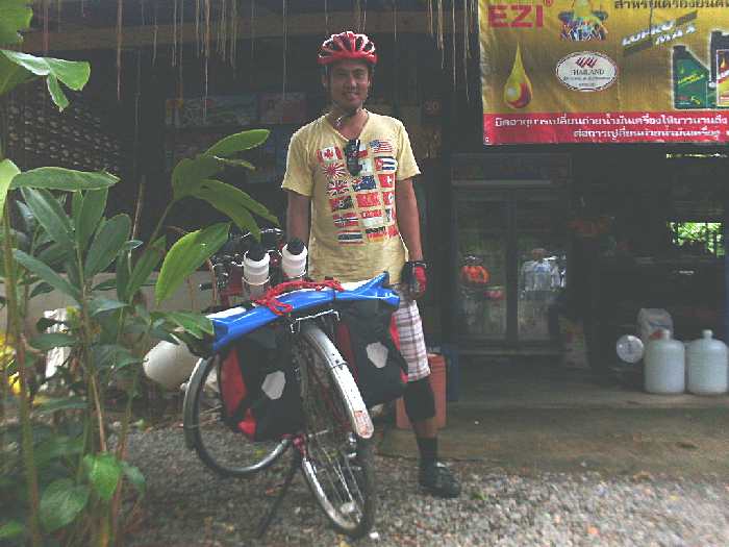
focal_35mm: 38
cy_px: 274
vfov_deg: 37.7
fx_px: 800
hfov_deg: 49.0
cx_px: 364
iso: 80
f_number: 2.8
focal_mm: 6.3
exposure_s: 1/125
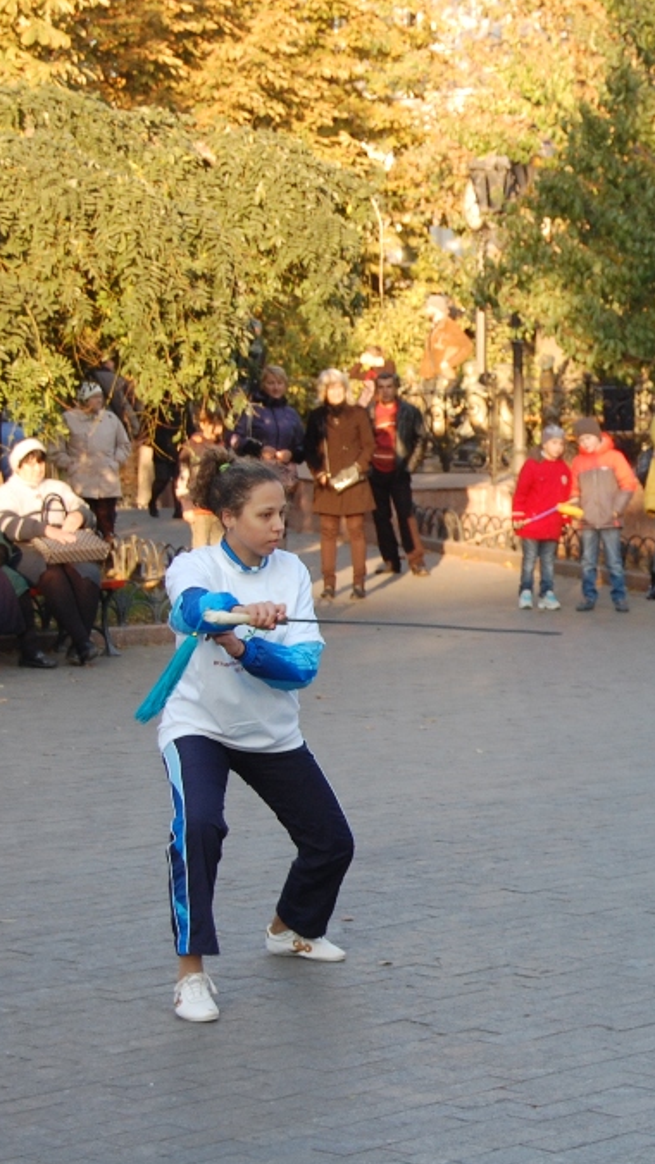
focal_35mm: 100
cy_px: 585
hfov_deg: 11.9
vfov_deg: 21.4
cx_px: 721
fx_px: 3089
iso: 320
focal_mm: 42
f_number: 5.6
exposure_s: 1/125
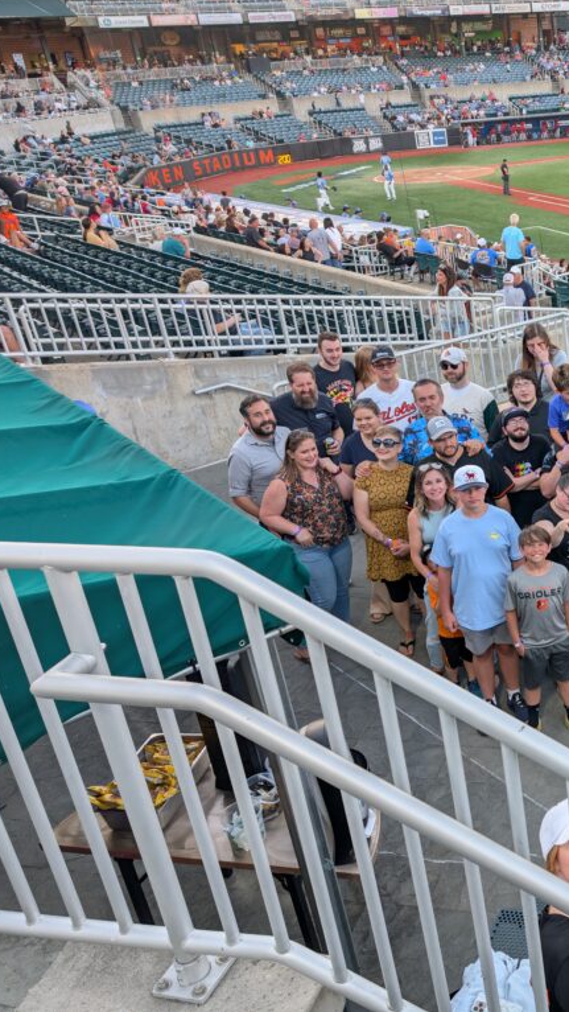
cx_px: 660
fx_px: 939
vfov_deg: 56.6
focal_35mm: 35
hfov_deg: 29.6
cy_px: 504
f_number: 1.68
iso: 49
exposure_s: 1/99.3
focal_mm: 6.9
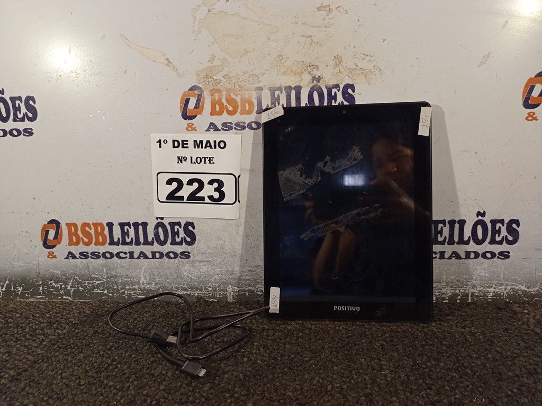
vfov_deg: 49.7
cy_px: 203
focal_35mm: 28
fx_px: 438
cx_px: 271
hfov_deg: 63.5
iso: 113
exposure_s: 1/120
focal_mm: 4.7
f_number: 1.79
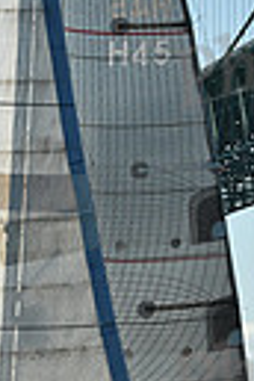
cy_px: 227
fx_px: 4296
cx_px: 22
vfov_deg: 5.1
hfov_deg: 3.4
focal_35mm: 406
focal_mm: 90
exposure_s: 1/1000
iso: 320
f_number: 11
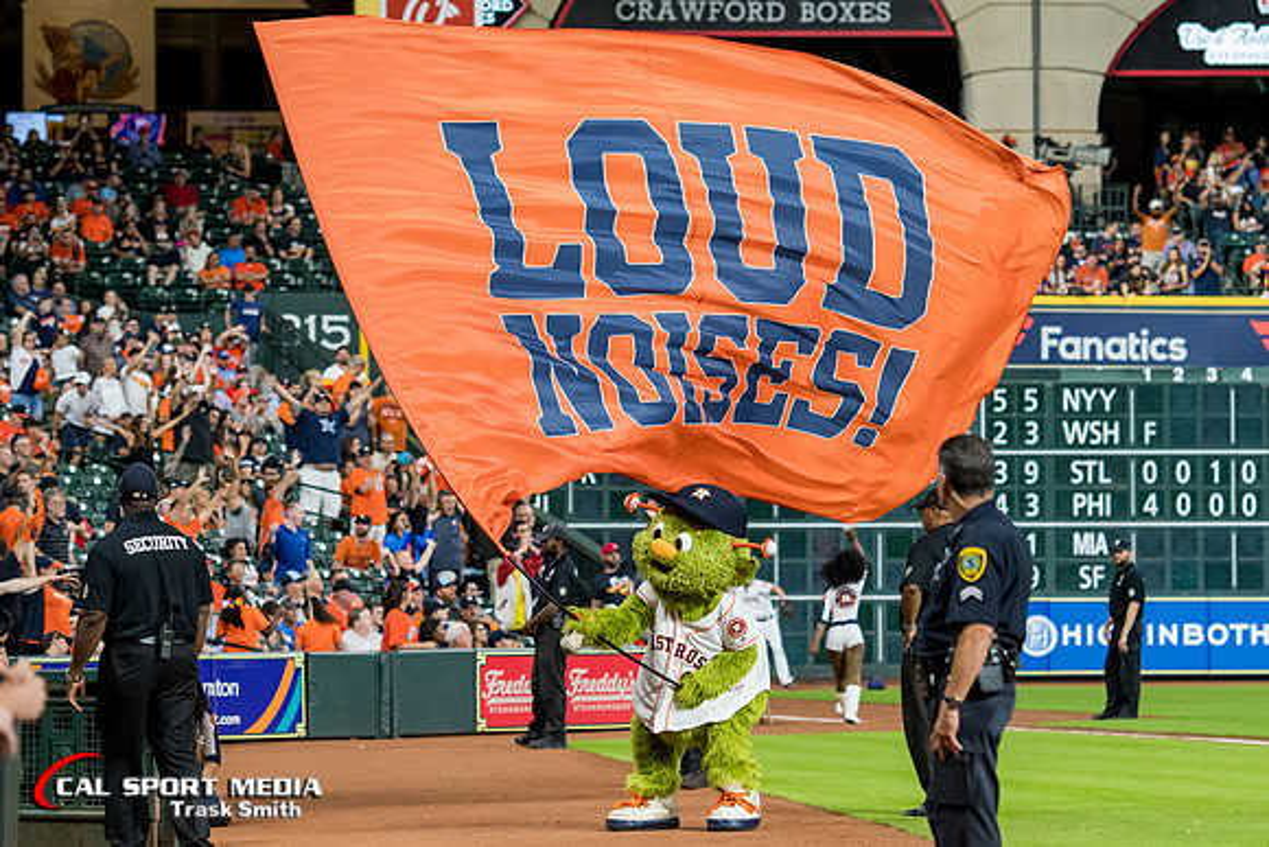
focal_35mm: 183
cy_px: 412
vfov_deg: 7.5
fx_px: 6438
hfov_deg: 11.3
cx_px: 685
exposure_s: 1/1250
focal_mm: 105
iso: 3200
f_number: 4
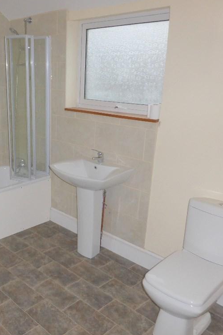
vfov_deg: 55.8
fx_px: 316
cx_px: 30
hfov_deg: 36.8
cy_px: 168
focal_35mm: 34
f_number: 3.3
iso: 100
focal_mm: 4.3
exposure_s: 1/60
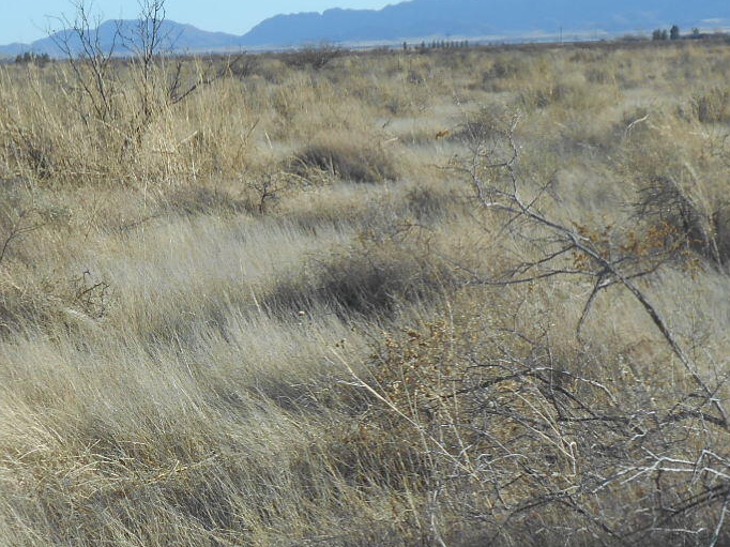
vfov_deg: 12.8
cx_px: 145
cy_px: 413
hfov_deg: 17.0
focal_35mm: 115
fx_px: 2424
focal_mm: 8.8
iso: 80
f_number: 4.5
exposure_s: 1/640
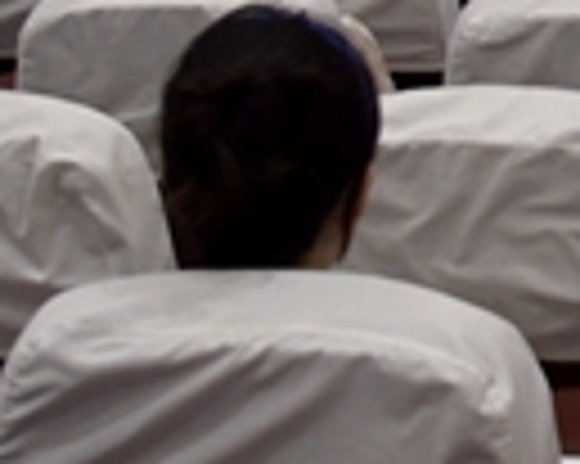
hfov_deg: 8.8
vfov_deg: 7.0
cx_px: 1097
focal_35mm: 210
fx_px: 3602
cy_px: -547
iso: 640
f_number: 5
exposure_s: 1/100
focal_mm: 24
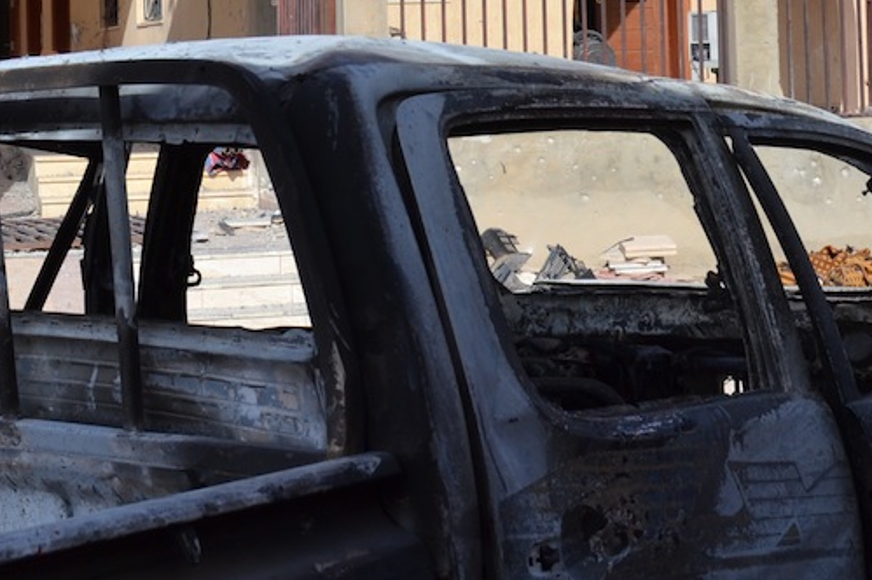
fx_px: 1864
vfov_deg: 16.9
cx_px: 423
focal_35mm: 77
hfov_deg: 26.3
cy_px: -132
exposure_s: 1/320
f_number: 9
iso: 100
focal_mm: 20
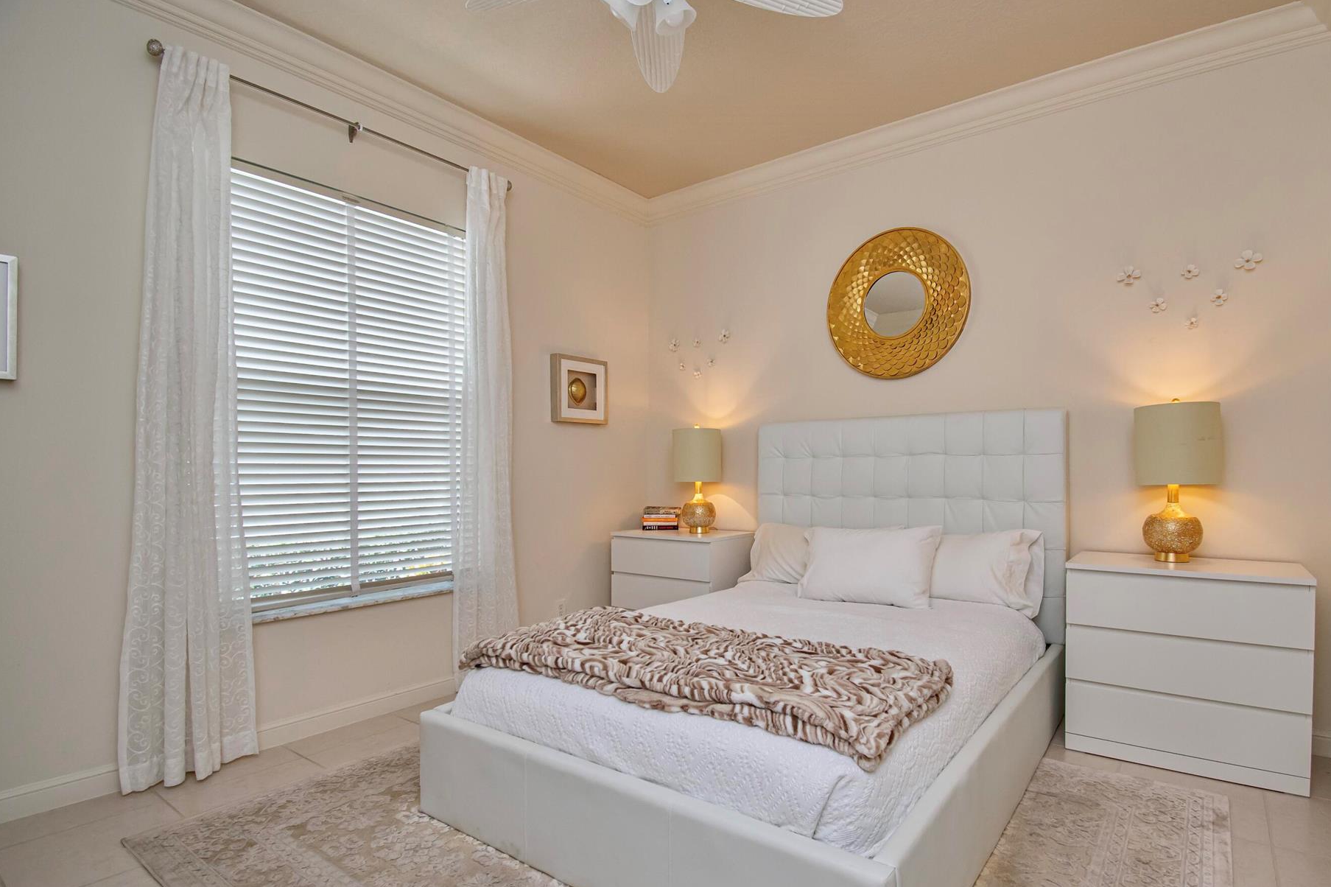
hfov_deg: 92.9
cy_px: 478
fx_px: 628
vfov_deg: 70.3
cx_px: 739
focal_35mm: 17
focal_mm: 10
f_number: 5.6
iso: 640
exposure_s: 1/125
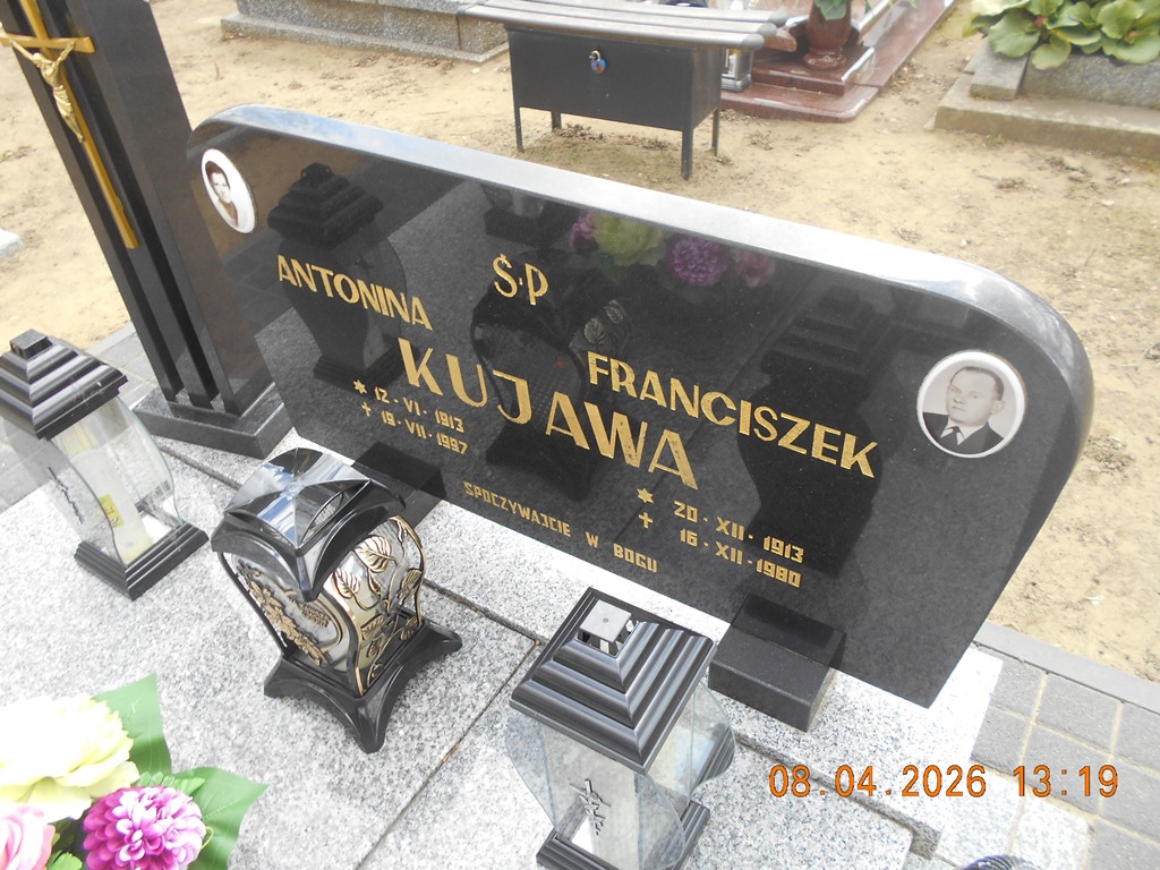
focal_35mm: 26
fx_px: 871
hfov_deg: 67.3
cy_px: 435
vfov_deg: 53.1
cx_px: 580
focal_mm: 4.6
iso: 80
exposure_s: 1/100
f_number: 3.2
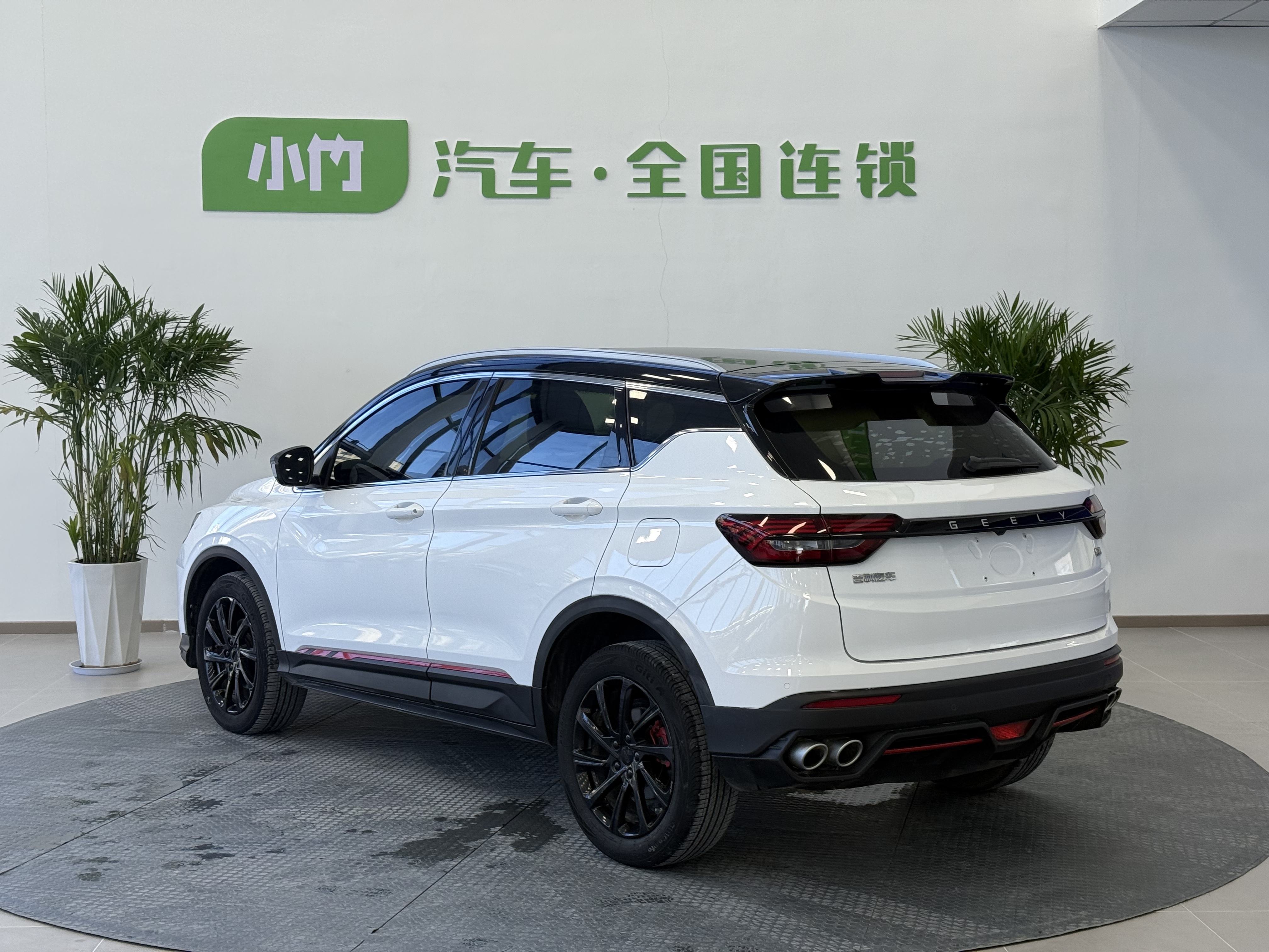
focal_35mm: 48
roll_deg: -1.0
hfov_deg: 39.7
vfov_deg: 30.3
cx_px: 634
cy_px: 476
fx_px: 1760
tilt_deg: -2.9
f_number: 1.78
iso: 64
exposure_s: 1/122
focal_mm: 6.76
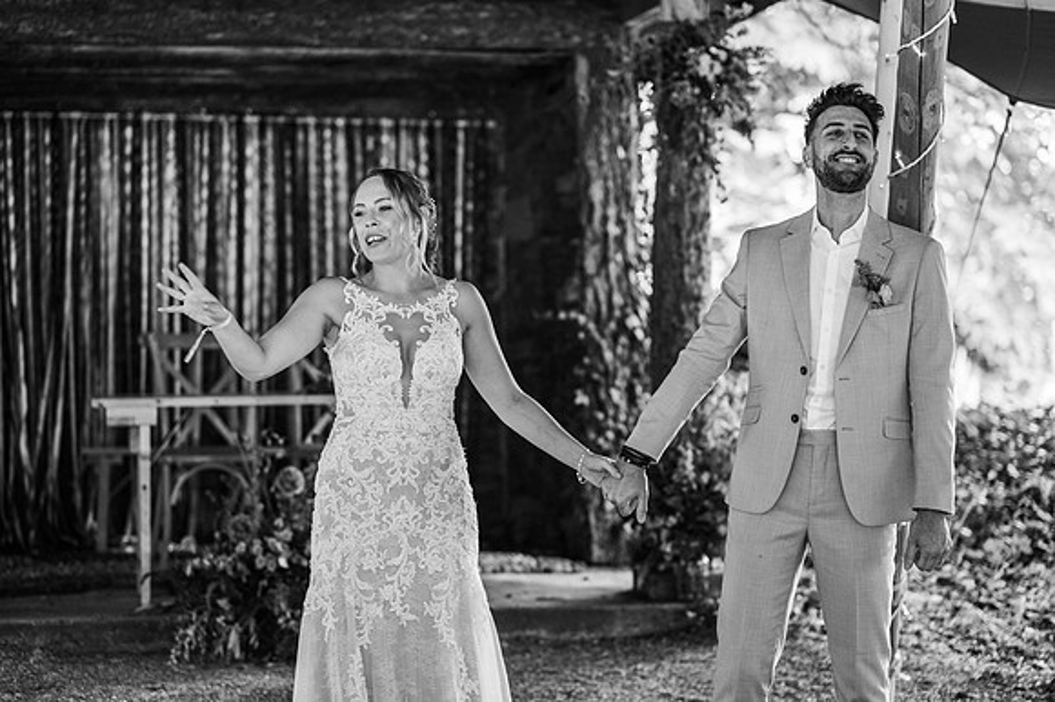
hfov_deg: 23.9
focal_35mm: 85
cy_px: 351
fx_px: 2489
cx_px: 528
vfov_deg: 16.1
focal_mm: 85
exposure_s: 1/200
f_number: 2.2
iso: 1000
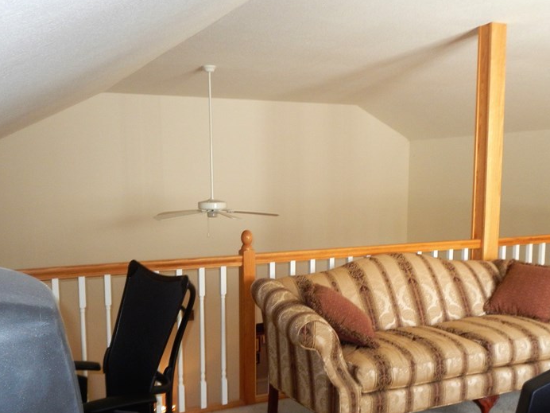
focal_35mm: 37
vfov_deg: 38.4
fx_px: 588
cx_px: 252
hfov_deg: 50.1
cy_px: 259
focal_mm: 4.5
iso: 200
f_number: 3.2
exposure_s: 1/30
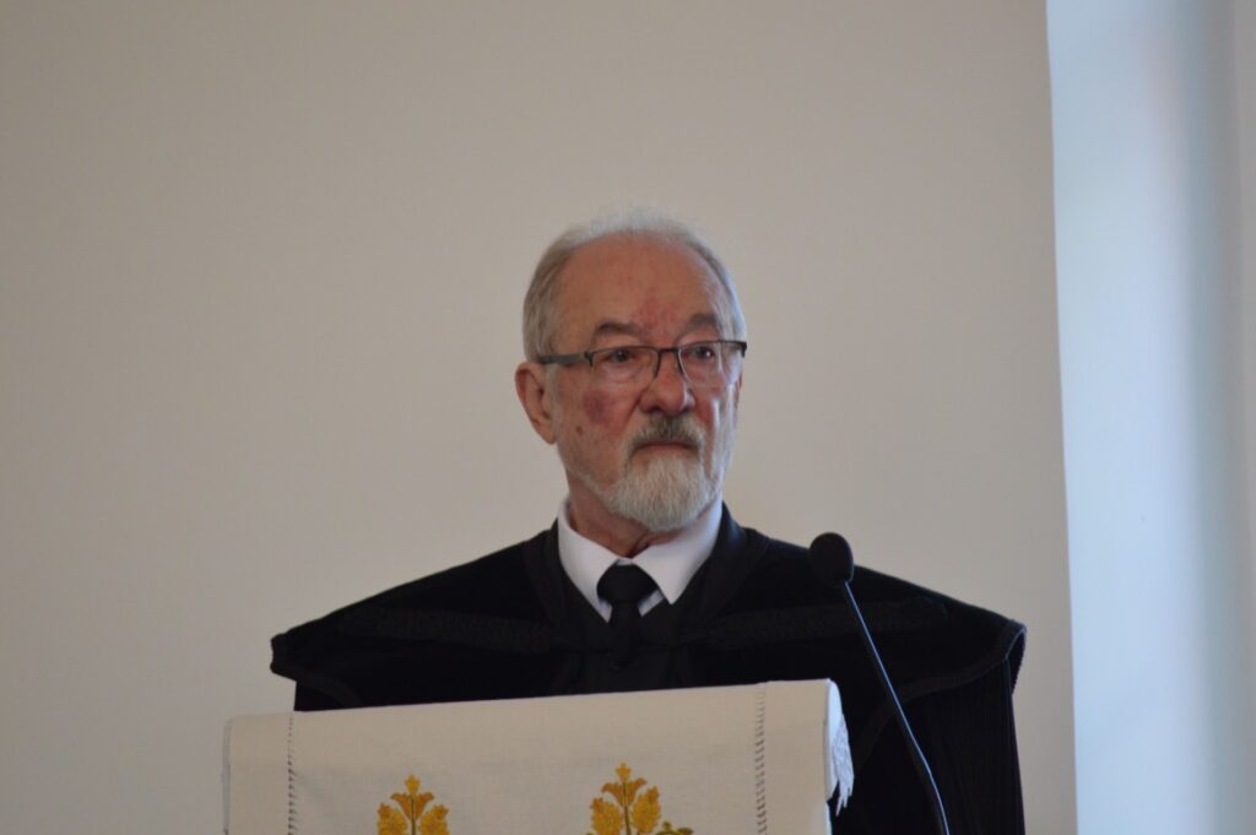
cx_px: 628
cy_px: 418
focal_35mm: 300
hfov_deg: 6.9
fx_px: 10458
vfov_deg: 4.6
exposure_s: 1/125
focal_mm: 200
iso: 1250
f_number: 5.6
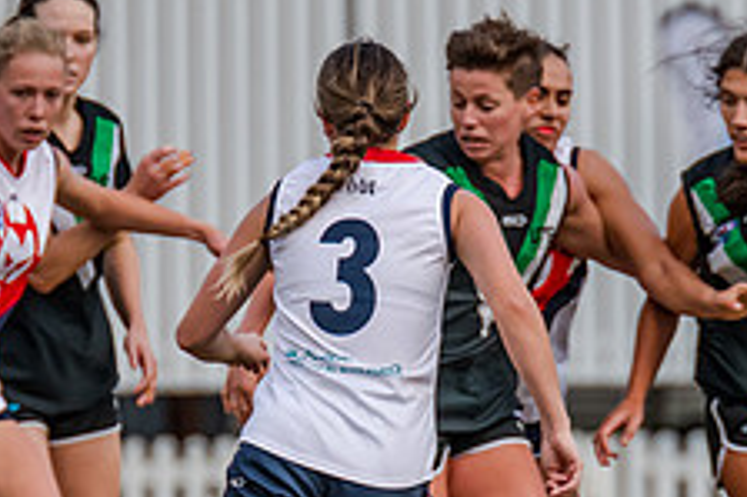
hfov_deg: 1.3
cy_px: 311
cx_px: 486
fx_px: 34025
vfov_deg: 0.8
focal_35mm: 1641
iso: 800
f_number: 5.6
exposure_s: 1/1600
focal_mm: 420
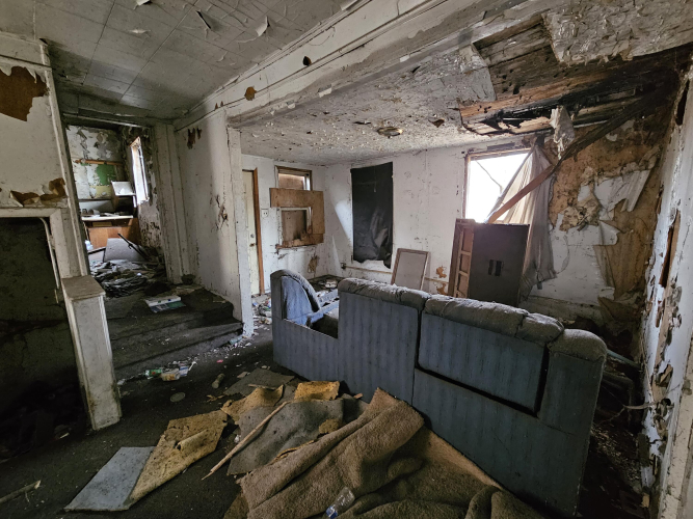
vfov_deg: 89.9
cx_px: 346
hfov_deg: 106.2
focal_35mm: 13
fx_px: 260
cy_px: 260
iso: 1250
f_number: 2.2
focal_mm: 2.2
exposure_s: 1/24
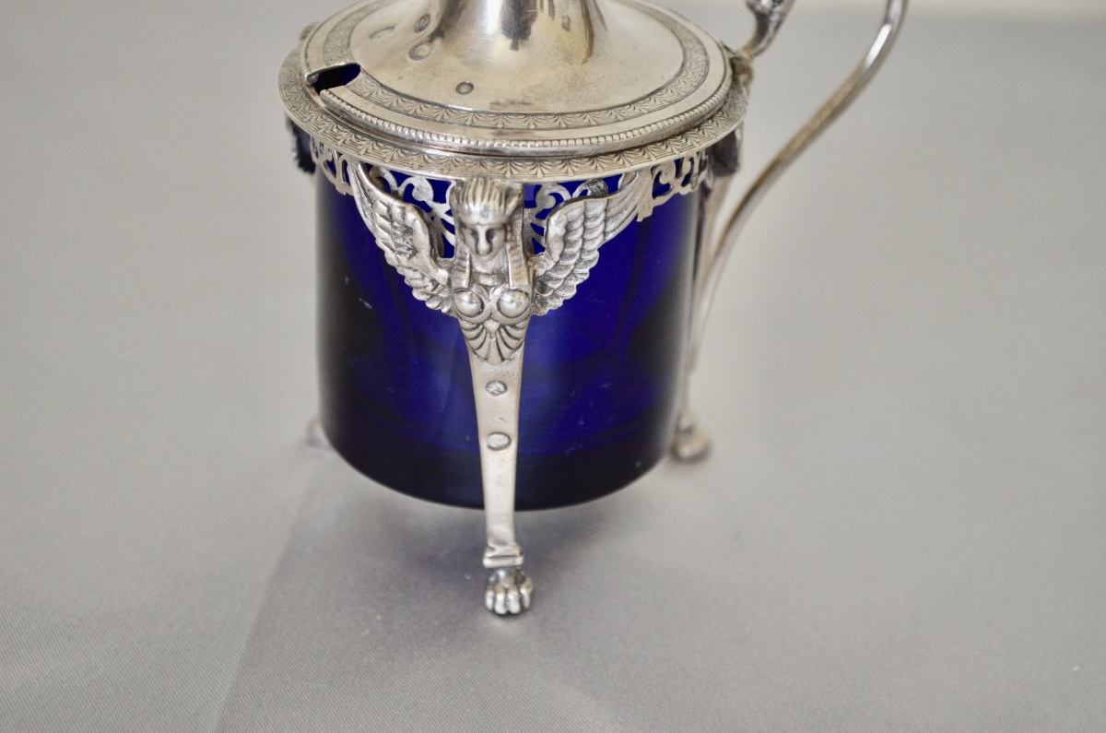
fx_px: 2392
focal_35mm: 78
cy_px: 366
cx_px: 553
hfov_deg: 26.0
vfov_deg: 17.4
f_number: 5.6
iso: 1100
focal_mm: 52
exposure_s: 1/60
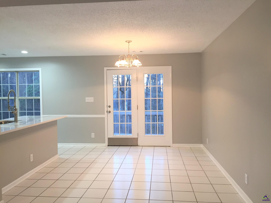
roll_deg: +0.5
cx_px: 136
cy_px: 102
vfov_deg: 48.2
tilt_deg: -2.1
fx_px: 227
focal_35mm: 29
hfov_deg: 61.7
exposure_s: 1/30
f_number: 2.2
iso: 64
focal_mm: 4.15
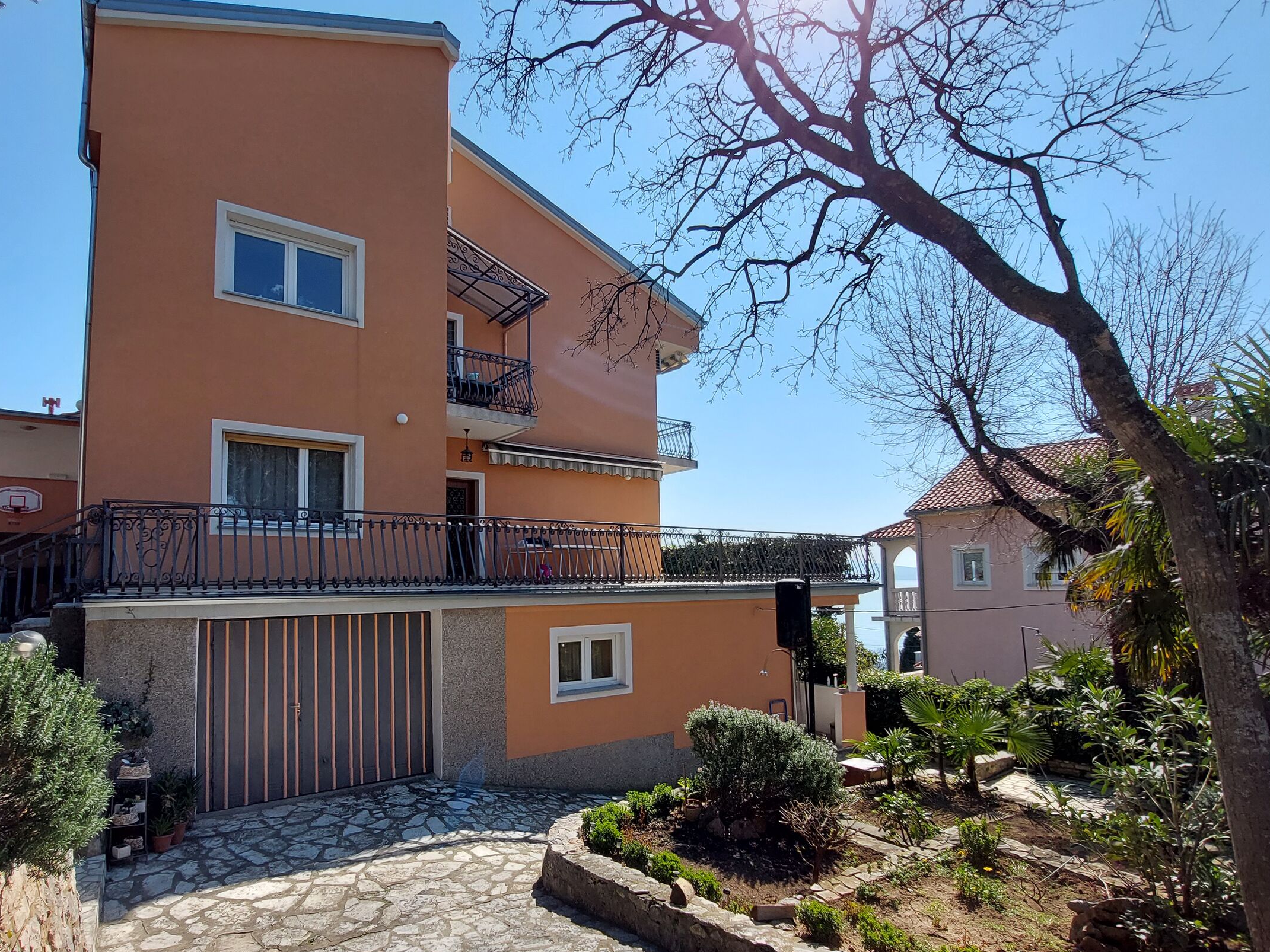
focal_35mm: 17
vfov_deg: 74.4
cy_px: 537
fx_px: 624
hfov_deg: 90.7
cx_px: 571
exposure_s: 1/1163
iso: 50
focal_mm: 1.74
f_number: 2.2
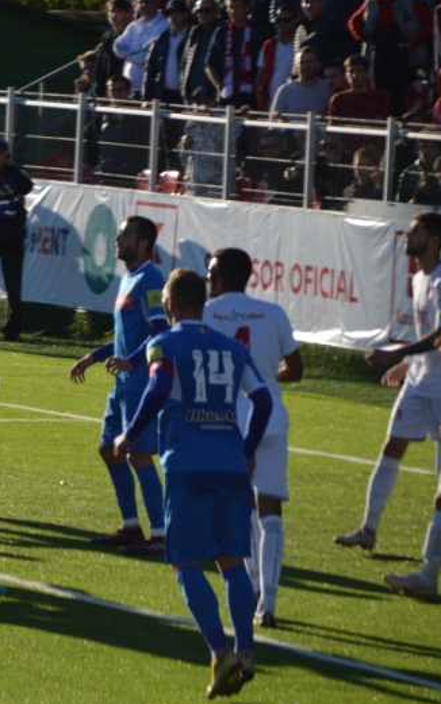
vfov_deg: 5.2
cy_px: 297
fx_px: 7782
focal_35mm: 405
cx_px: -133
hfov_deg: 3.2
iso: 400
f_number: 6
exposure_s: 1/800
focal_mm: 135
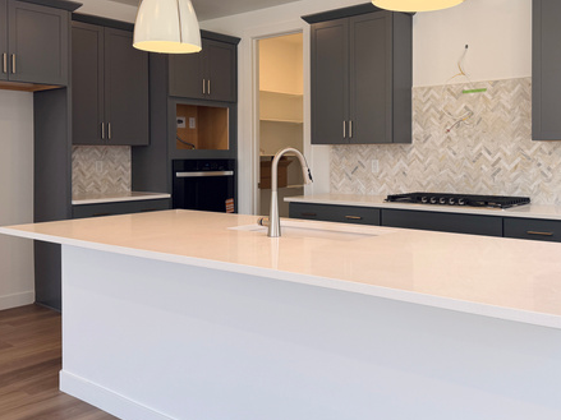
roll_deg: +0.4
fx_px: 567
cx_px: 330
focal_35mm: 35
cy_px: 152
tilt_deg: -0.3
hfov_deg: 52.4
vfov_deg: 40.3
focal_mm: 6.76
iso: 64
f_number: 1.78
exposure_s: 1/165
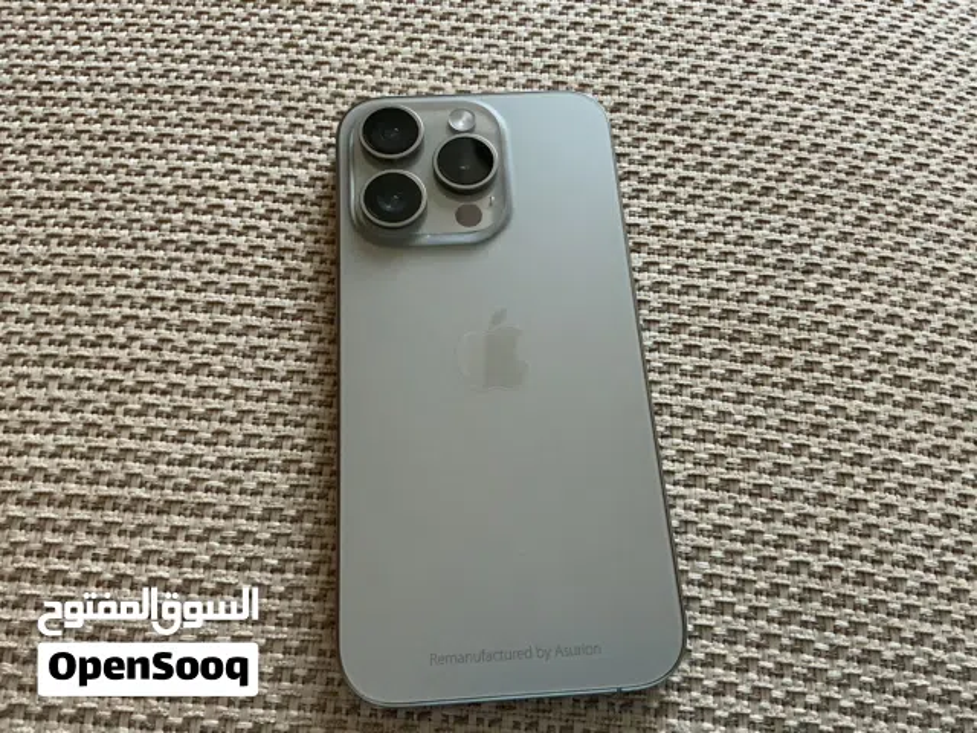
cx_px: 488
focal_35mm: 29
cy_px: 366
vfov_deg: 48.2
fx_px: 818
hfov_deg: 61.7
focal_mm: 3
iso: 125
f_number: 1.8
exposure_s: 1/60
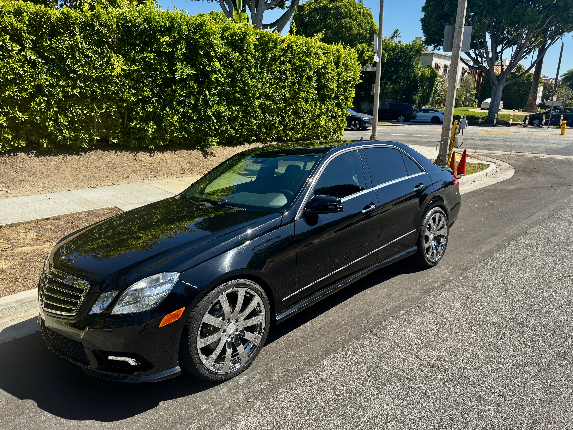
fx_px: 397
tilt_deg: -17.0
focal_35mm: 24
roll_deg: -0.8
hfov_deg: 71.6
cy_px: 215
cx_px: 286
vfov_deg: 56.8
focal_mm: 6.76
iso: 80
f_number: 1.78
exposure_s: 1/2252
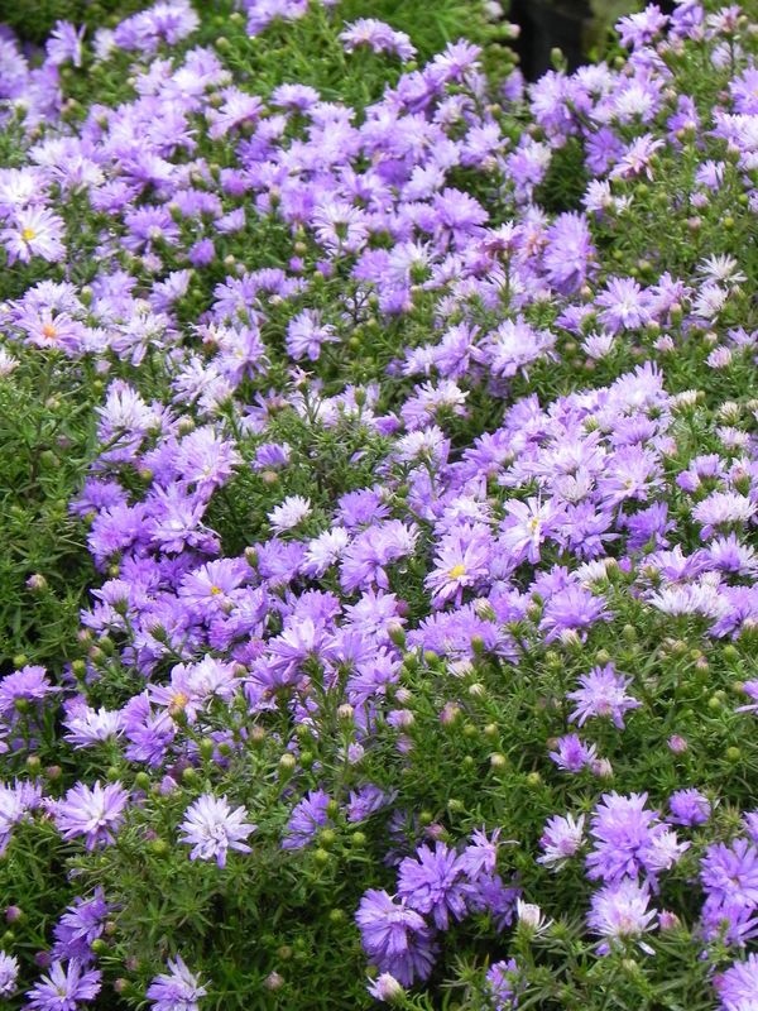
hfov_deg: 6.0
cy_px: 506
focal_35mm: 247
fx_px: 7212
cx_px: 379
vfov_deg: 8.0
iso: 160
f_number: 5
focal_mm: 44
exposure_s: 1/25
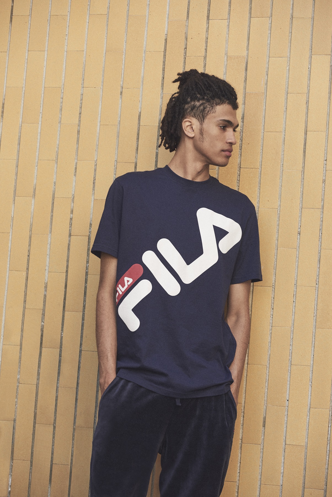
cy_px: 248
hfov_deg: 11.2
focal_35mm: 122
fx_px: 1686
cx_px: 166
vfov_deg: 16.8
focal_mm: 122
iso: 500
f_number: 5
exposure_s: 1/320
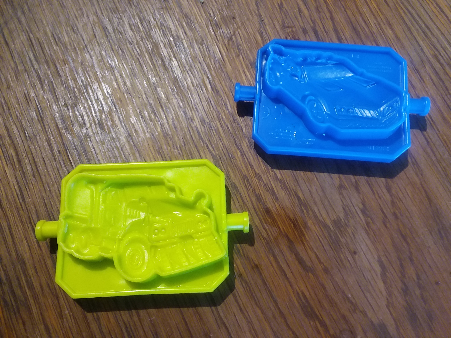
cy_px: 169
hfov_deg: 61.7
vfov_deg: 48.2
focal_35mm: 29
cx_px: 226
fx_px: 378
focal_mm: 2.47
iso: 80
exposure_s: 1/30
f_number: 1.9
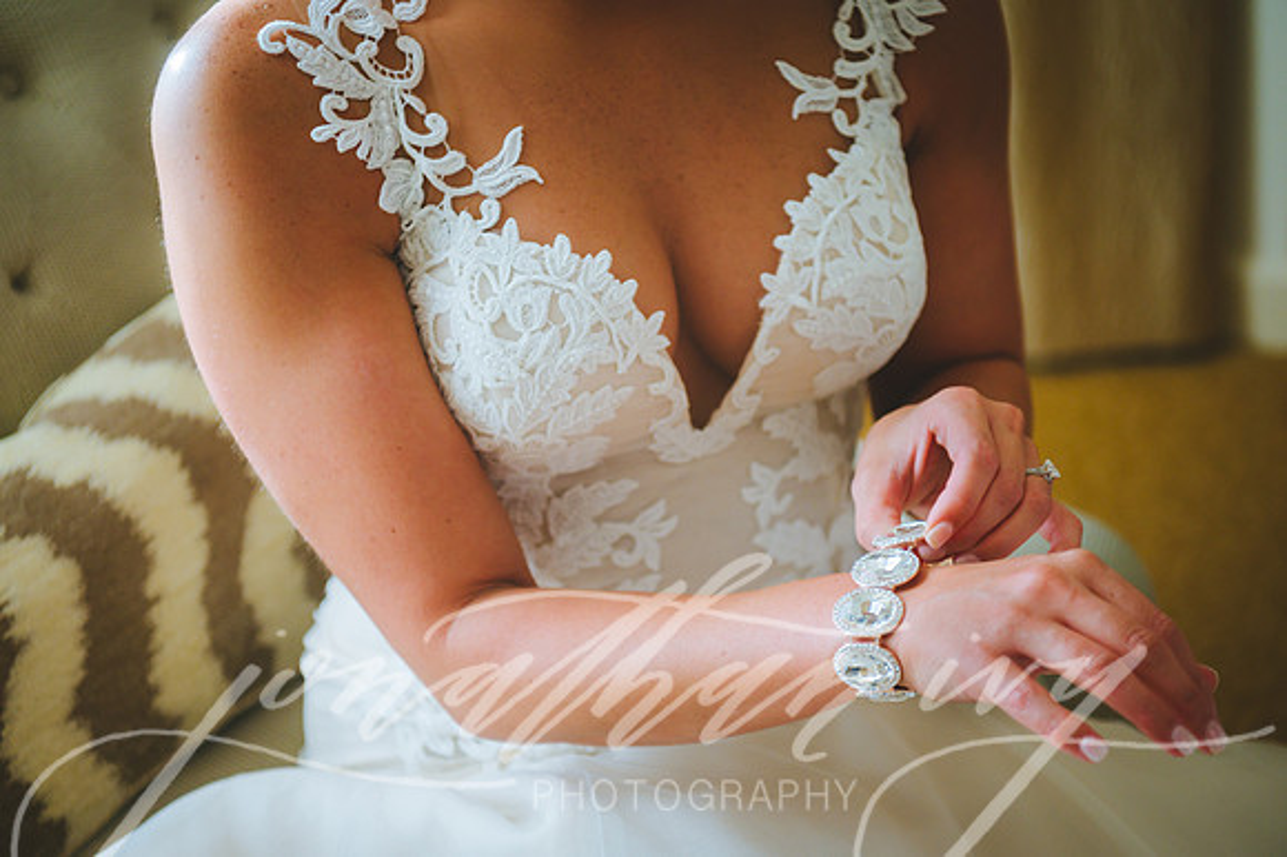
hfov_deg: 28.9
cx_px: 644
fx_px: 2501
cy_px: 428
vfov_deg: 19.4
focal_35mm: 70
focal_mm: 70
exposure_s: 1/800
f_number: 2.8
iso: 640
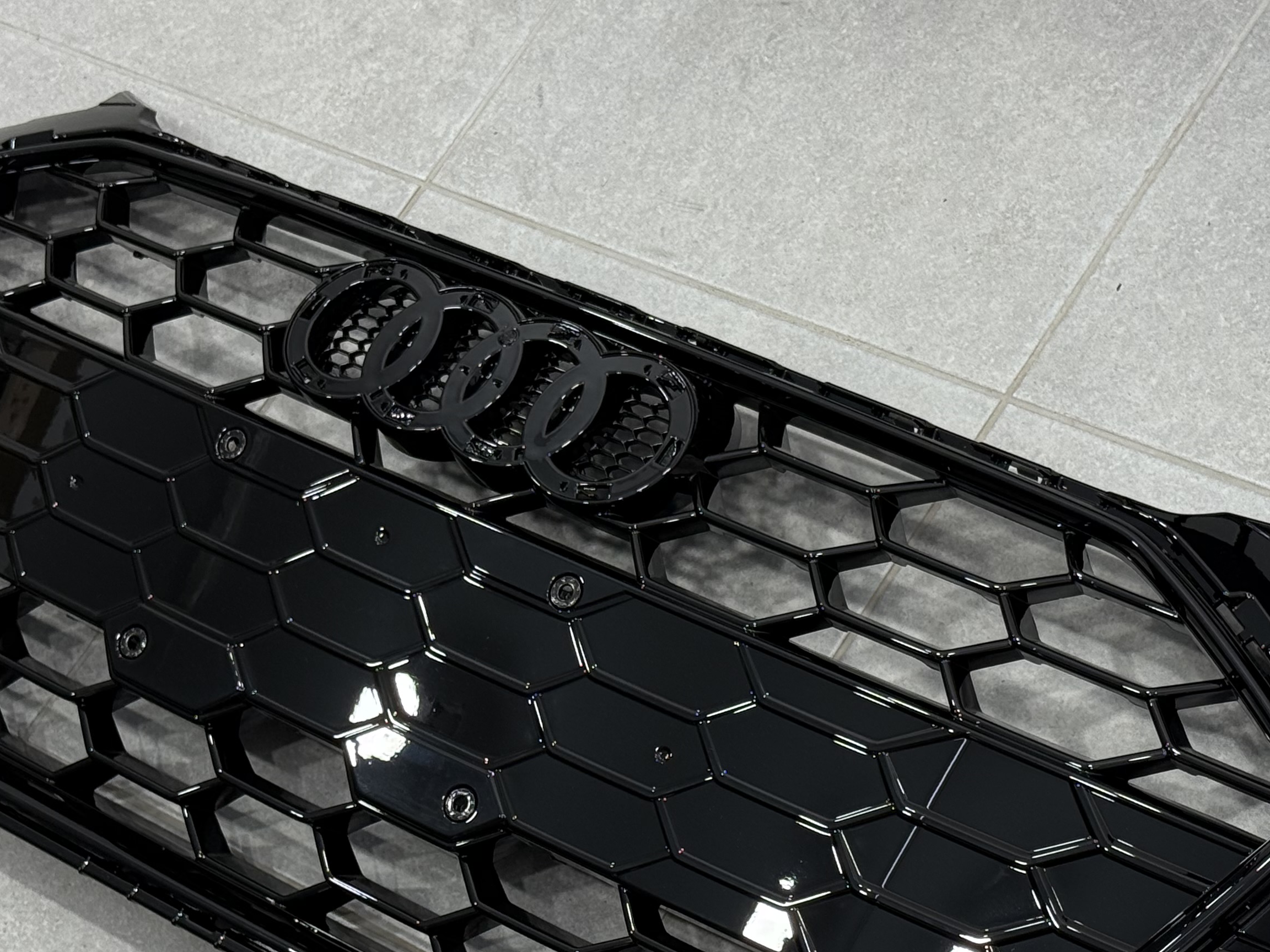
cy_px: 760
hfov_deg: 23.3
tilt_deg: -55.3
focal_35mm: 84
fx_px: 3082
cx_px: 623
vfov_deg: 17.4
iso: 100
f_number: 1.78
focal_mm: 6.76
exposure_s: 1/242
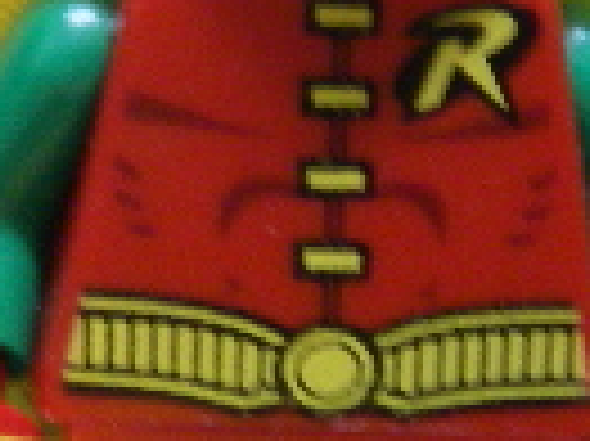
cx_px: -23
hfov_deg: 6.4
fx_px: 5245
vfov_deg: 4.8
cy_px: 130
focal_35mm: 308
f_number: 3.7
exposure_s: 1/4
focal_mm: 10.5
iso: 250
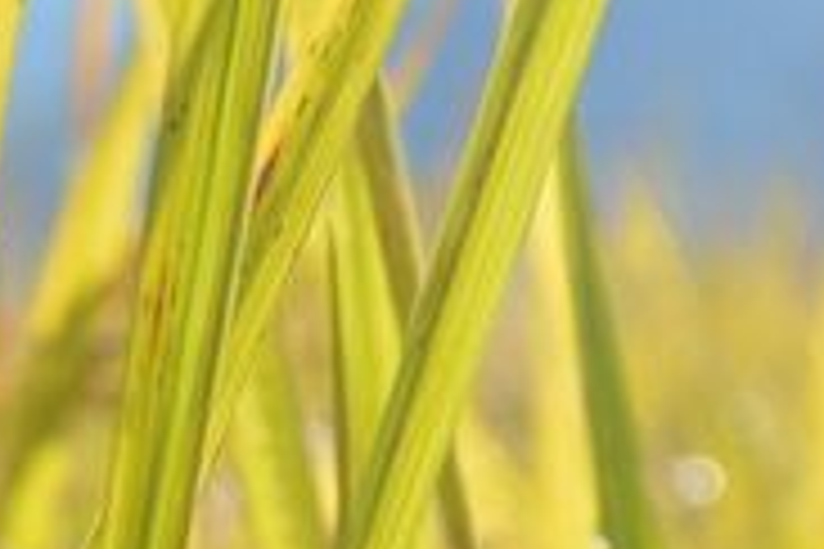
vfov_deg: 3.1
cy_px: 1287
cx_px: -275
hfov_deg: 4.7
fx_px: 9901
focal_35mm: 433
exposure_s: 1/200
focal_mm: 55
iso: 100
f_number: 7.1
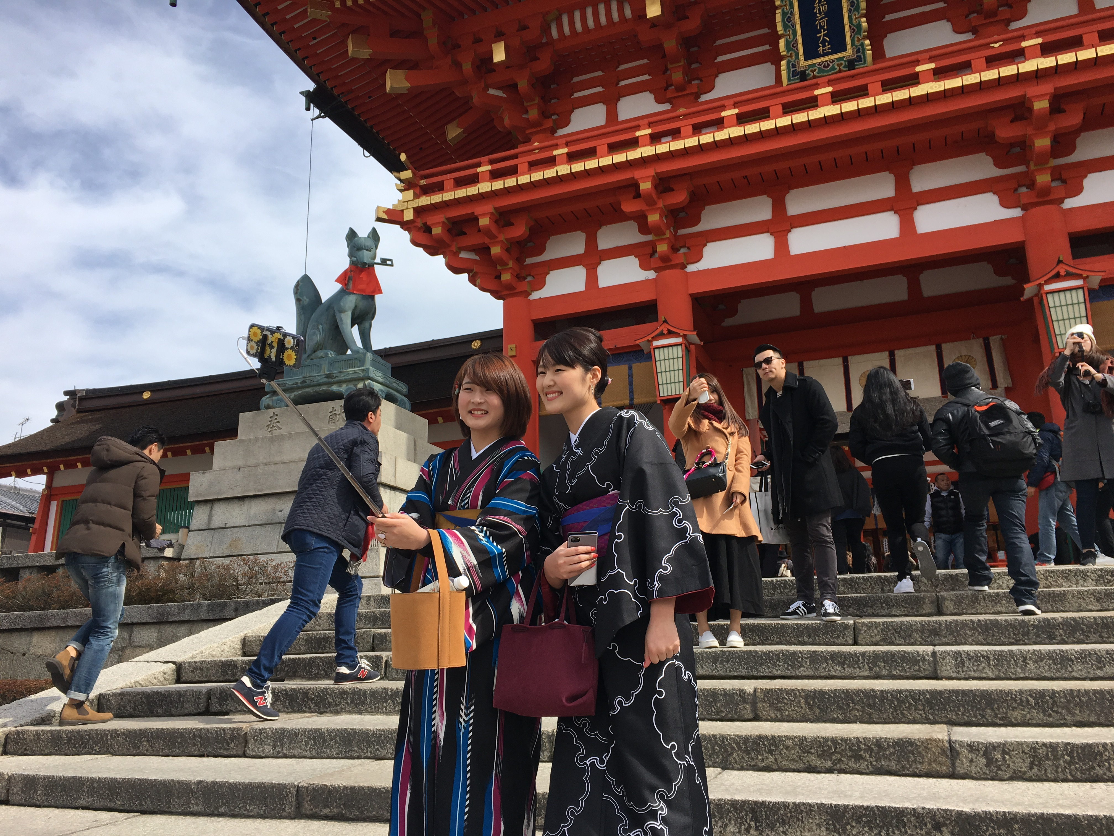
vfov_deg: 48.2
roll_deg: +0.5
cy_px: 418
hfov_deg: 61.7
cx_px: 557
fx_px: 933
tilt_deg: +14.6
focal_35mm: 29
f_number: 2.2
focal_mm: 4.15
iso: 25
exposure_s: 1/1054
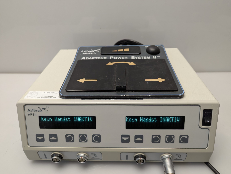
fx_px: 160
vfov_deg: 56.9
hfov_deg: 71.5
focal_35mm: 24
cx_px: 116
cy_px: 87
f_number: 1.85
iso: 98
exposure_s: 1/100
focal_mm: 6.81
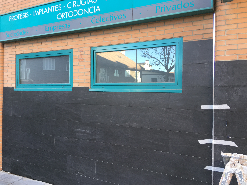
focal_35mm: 29
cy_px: 92
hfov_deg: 61.7
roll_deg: -0.5
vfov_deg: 48.2
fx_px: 207
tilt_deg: -1.5
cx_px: 124
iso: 40
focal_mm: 4.15
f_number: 2.2
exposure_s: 1/100
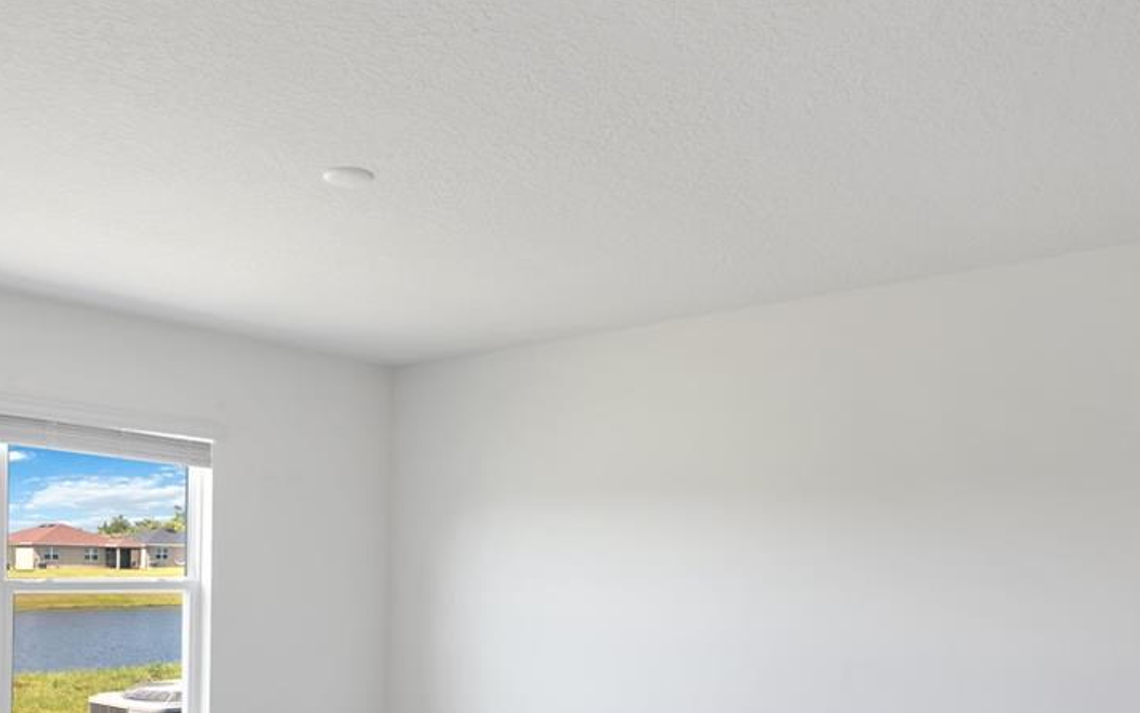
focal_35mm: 32
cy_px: 459
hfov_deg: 59.5
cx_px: 507
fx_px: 994
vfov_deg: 39.1
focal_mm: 14
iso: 320
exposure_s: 1/50
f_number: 4
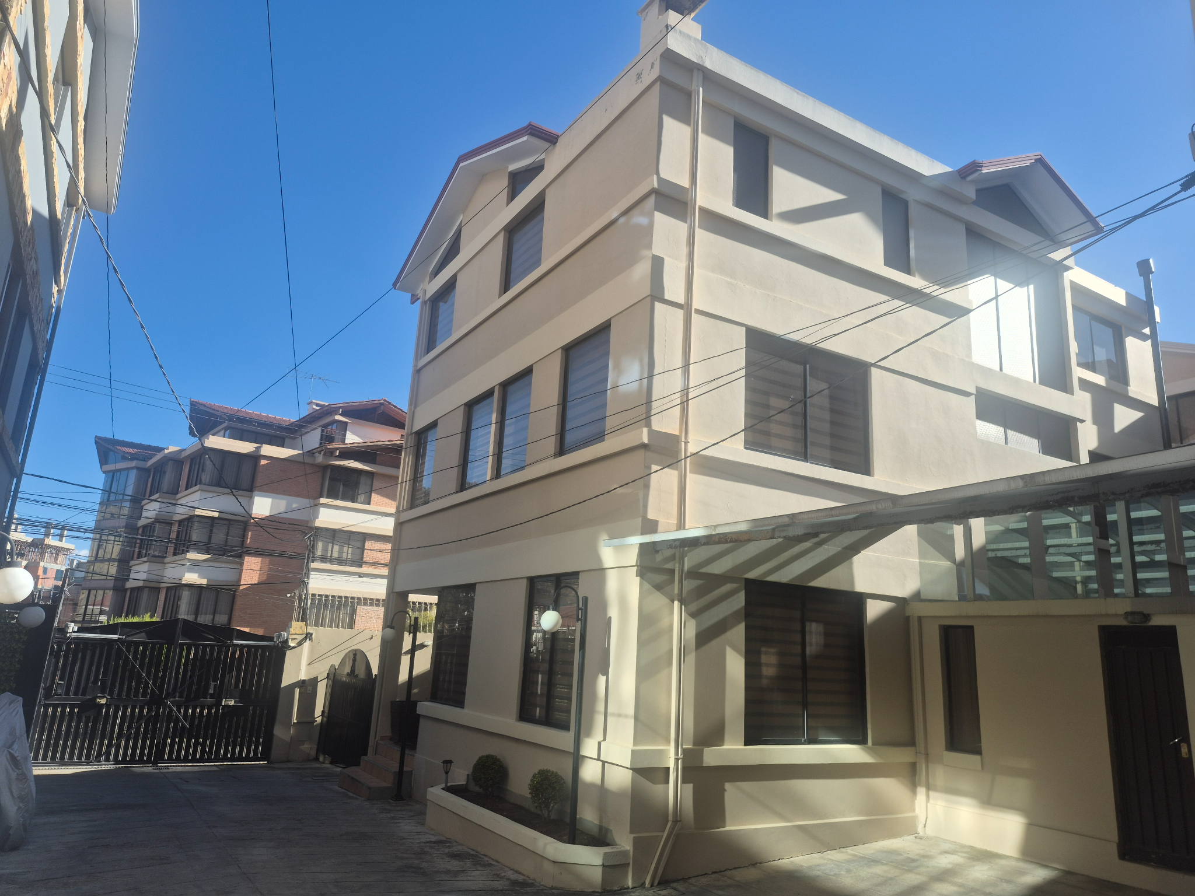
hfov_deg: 73.9
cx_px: 598
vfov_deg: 58.9
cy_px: 448
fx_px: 794
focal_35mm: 23
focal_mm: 5.4
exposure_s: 1/938
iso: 25
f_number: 1.8
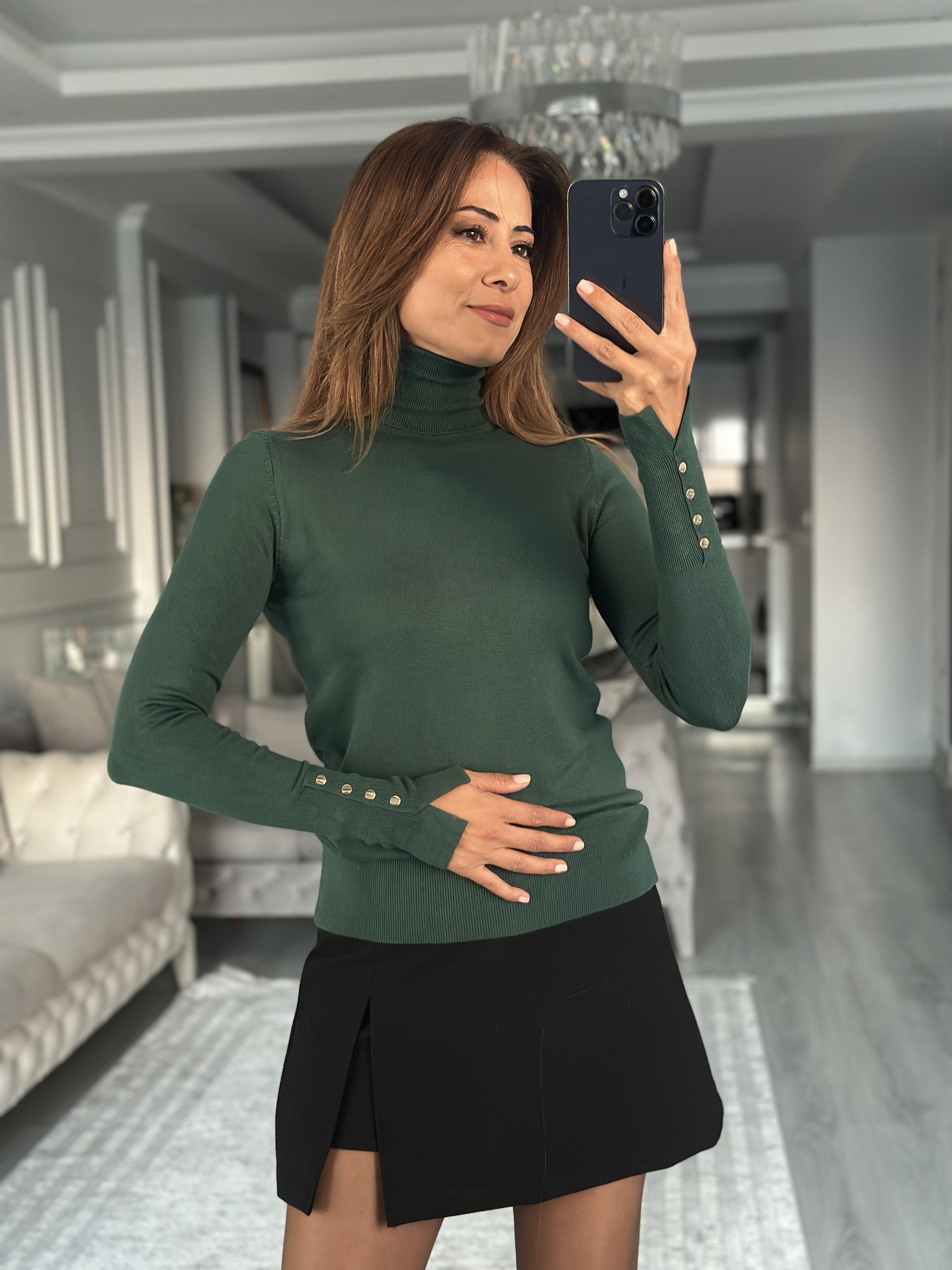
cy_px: 635
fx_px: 1760
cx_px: 476
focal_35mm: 48
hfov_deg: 30.3
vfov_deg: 39.7
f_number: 1.78
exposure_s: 1/40
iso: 400
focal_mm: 6.86
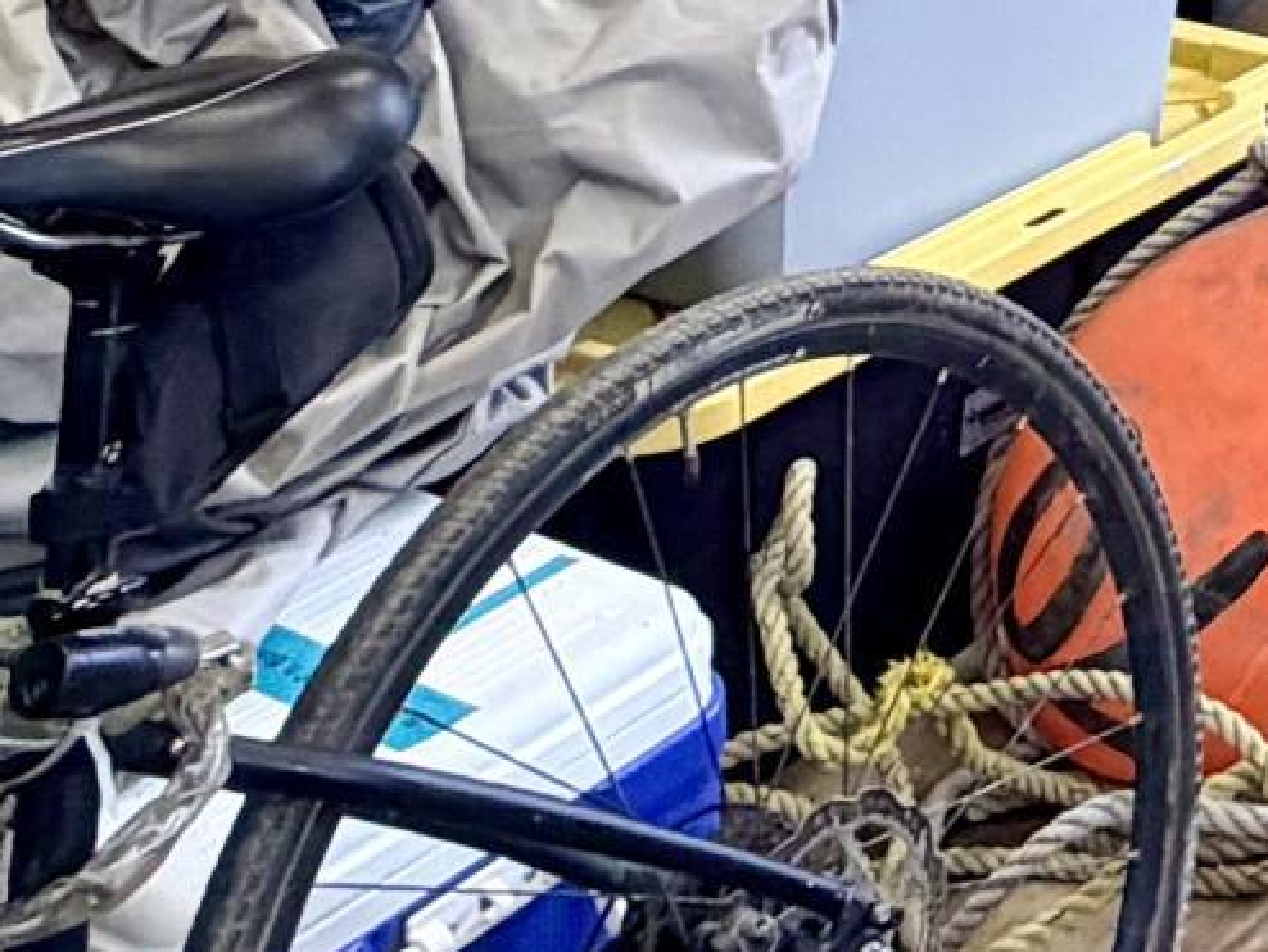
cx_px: 2228
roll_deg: +0.2
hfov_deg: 18.4
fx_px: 3115
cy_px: -975
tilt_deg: -4.4
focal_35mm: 85
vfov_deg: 14.4
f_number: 2.2
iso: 160
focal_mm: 2.22
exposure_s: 1/120
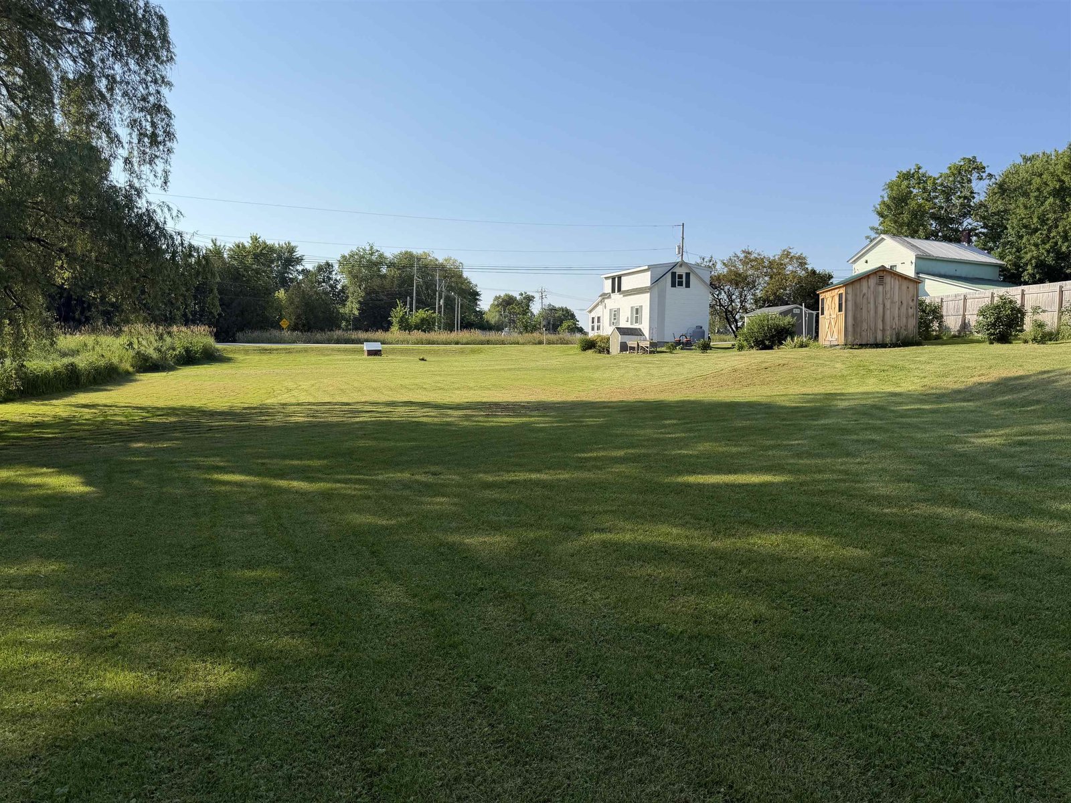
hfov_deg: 71.6
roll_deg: -0.6
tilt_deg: -4.0
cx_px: 536
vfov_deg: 56.8
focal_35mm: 24
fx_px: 743
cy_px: 402
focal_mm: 6.76
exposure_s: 1/4167
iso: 80
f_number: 1.78
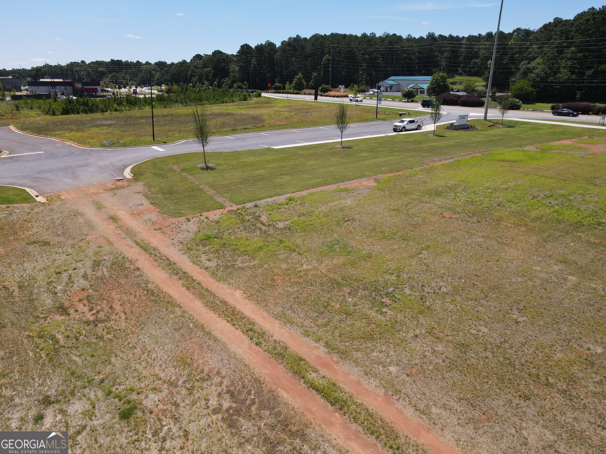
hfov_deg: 71.6
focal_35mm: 24
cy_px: 227
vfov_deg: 56.8
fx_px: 420
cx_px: 303
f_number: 2.8
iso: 100
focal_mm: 4.5
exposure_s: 1/725
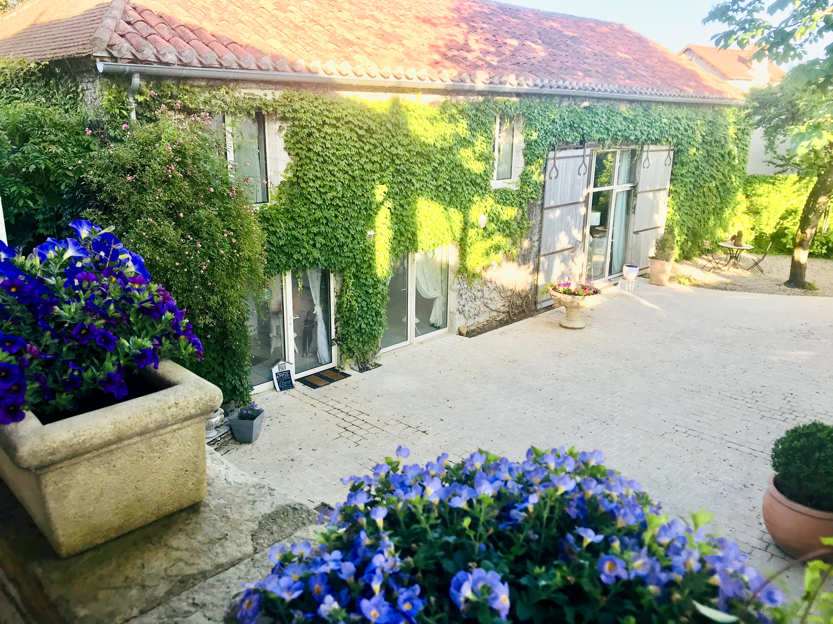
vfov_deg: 49.7
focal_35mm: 28
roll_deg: -0.3
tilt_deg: -14.3
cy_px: 312
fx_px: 674
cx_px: 416
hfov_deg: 63.4
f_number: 1.8
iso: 20
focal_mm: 3.99
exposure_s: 1/178
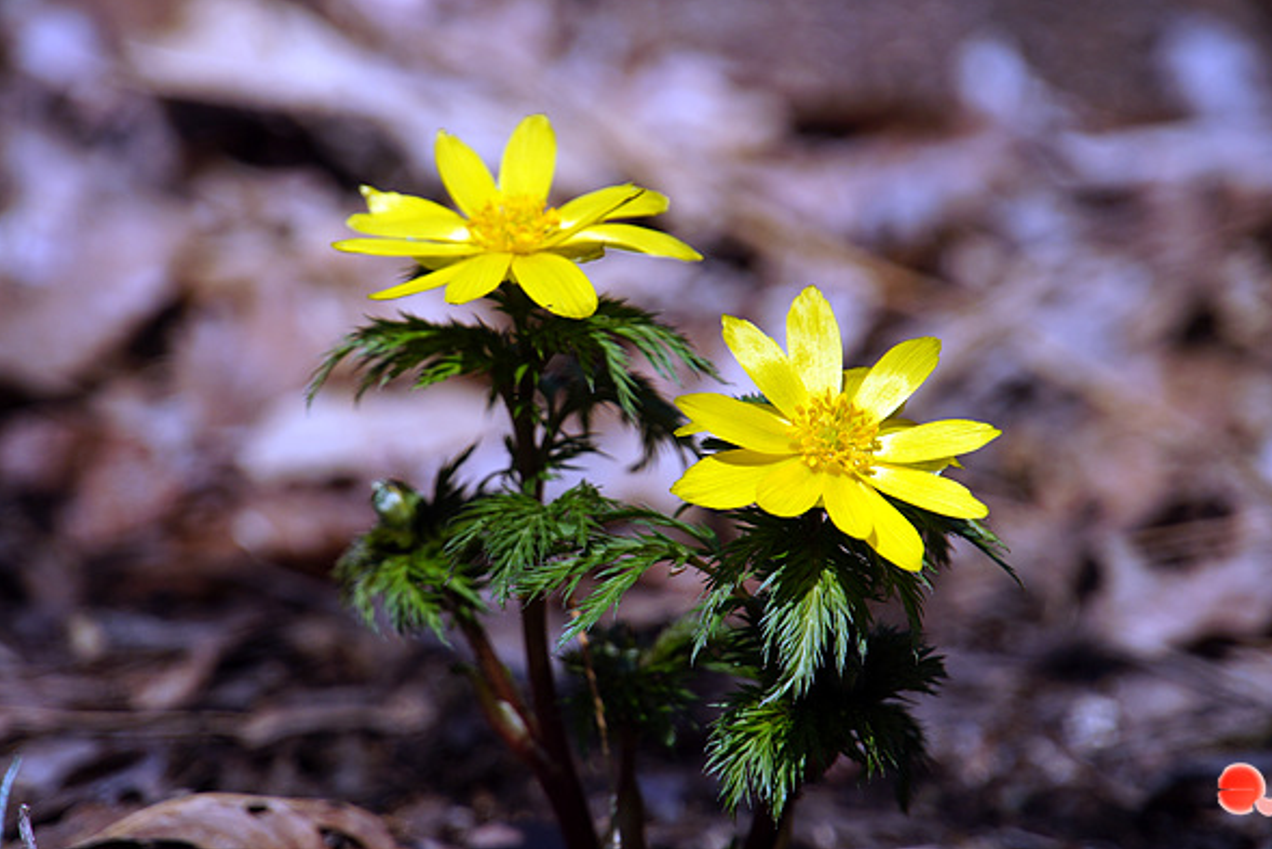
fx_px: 11662
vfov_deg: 4.2
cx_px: 639
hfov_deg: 6.2
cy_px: 385
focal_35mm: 330
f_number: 6.3
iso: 200
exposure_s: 1/800
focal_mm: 200
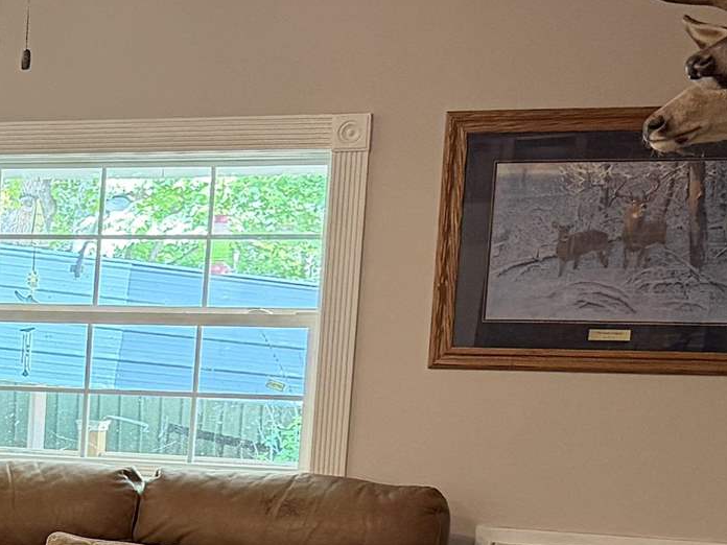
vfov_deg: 13.5
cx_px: -386
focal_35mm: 106
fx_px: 2226
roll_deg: -0.1
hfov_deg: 16.7
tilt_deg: -9.3
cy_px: 666
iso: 320
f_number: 1.78
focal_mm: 6.76
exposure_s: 1/60
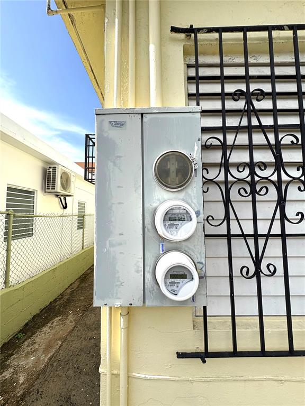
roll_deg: +0.7
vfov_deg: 102.1
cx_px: 152
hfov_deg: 85.7
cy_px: 203
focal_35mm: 14
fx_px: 164
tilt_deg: +2.6
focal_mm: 2.22
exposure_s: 1/2028
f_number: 2.2
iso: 40
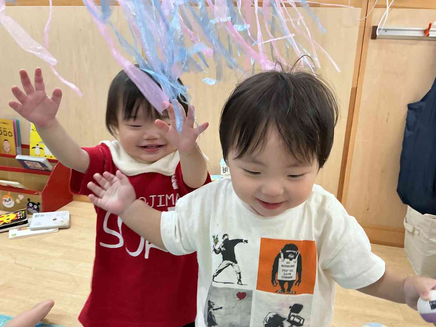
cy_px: 164
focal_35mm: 29
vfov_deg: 48.2
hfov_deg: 61.7
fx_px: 365
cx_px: 218
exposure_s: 1/60
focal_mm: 3
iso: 80
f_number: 1.8
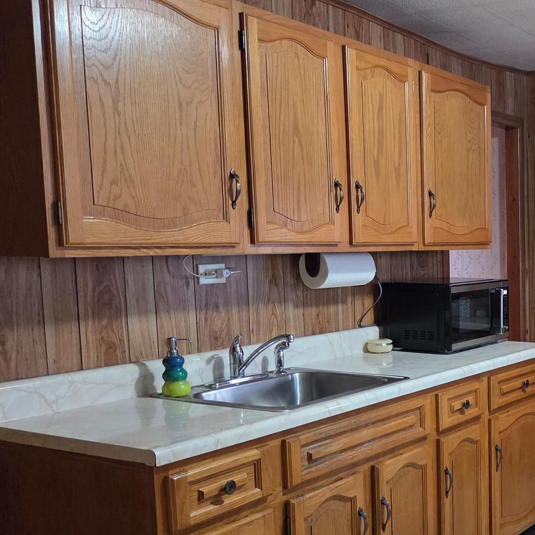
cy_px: 347
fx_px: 822
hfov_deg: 32.6
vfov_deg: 35.8
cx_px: 556
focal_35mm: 47
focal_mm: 5.4
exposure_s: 1/120
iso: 1250
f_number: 1.8
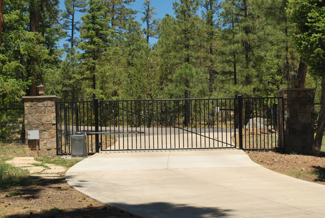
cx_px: 162
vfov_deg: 18.3
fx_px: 678
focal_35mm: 75
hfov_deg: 26.9
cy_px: 109
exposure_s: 1/200
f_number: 9
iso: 200
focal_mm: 50
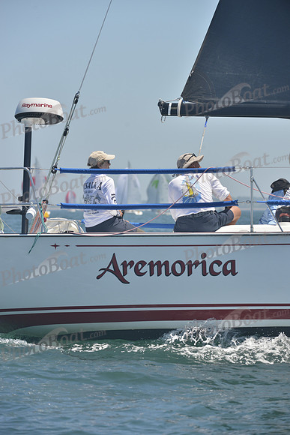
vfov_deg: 10.3
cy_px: 218
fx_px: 2415
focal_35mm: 200
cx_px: 145
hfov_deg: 6.9
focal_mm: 200
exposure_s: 1/1000
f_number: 6.3
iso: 280
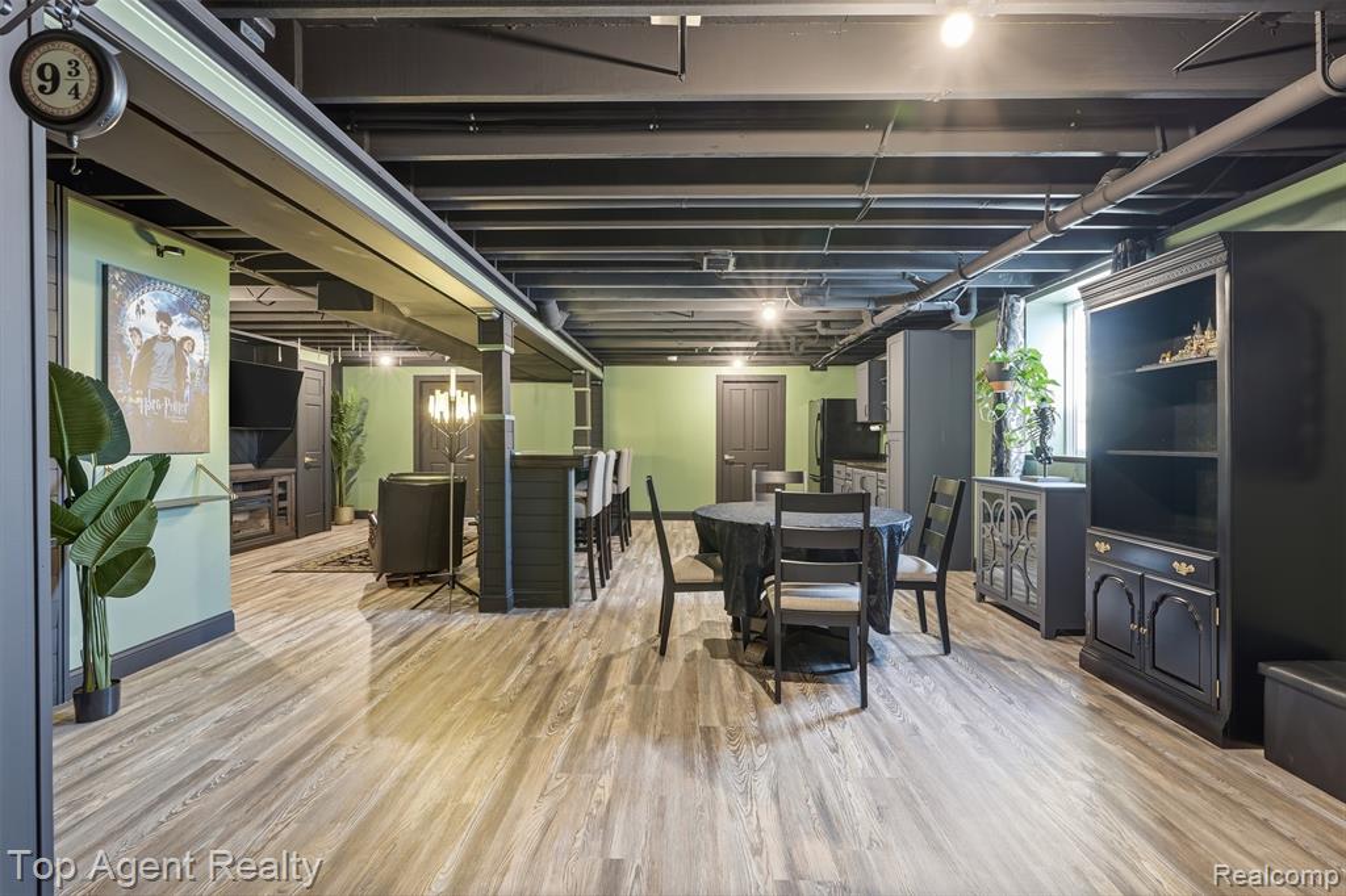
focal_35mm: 16
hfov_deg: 96.8
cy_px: 448
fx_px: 598
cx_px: 673
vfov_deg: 73.7
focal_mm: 16
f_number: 8
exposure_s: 1/20
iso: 400
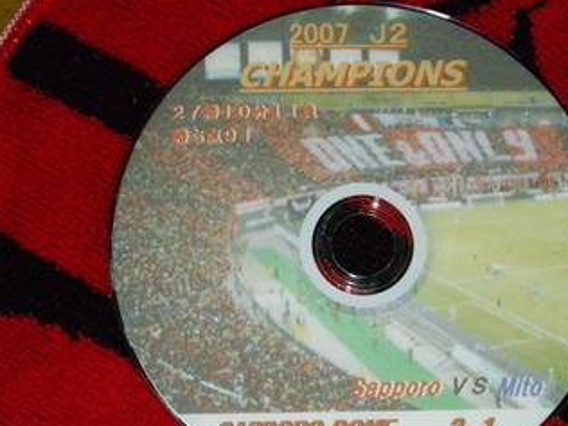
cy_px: 233
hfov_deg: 15.8
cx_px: 307
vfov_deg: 11.9
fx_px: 2051
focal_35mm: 125
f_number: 4.6
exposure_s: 1/125
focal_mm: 15.3
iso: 800
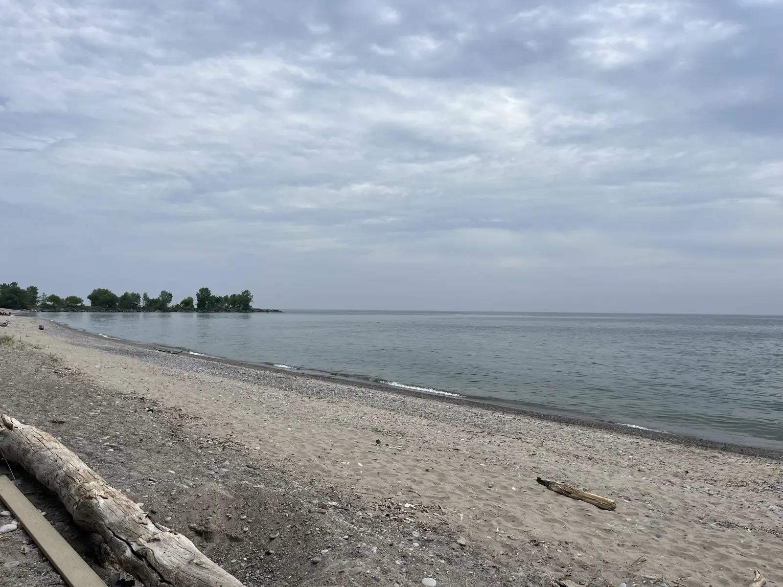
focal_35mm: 26
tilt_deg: +1.8
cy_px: 294
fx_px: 588
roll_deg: -0.2
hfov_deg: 67.3
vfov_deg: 53.1
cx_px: 392
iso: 50
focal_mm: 5.1
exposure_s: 1/8403
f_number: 1.6
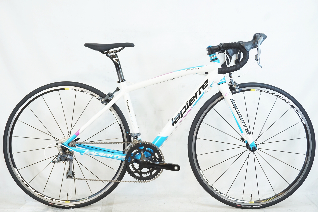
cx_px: 159
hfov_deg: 41.1
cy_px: 106
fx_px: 424
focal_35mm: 48
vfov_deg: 28.1
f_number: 6.3
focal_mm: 32
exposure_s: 1/40
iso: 640
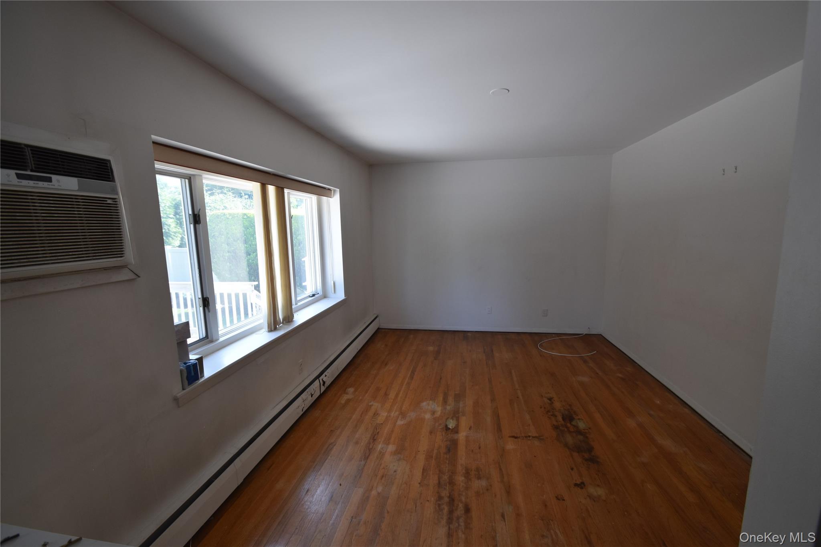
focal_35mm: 15
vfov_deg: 77.3
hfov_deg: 100.4
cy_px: 274
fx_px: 342
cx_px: 410
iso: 400
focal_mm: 10
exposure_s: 1/100
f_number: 5
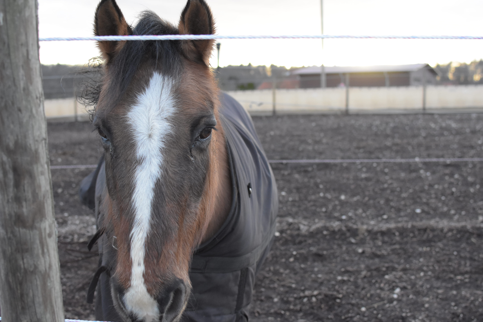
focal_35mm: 52
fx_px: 704
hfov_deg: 37.9
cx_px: 242
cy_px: 161
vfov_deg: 25.8
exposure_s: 1/800
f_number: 4
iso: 2200
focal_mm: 35
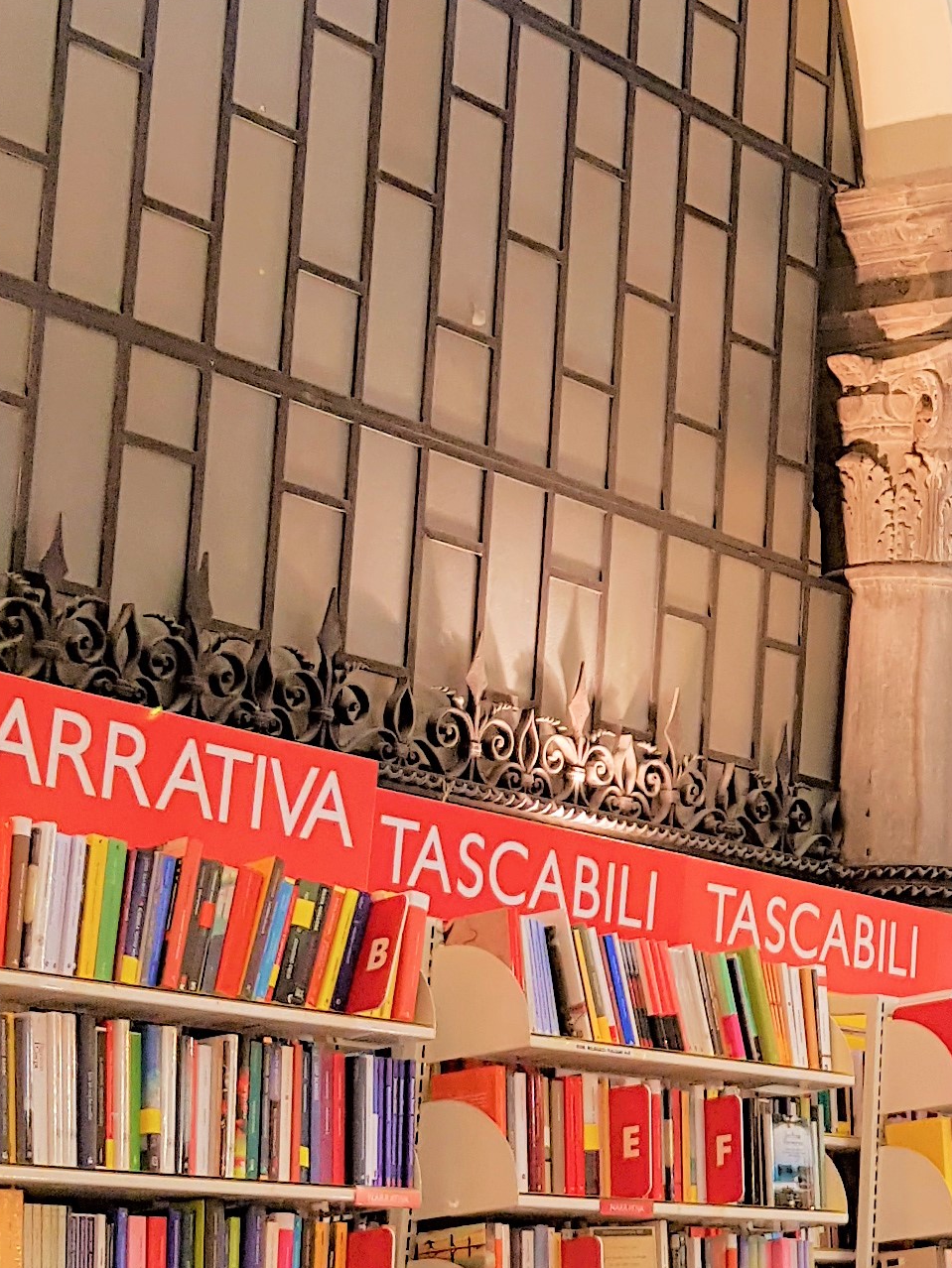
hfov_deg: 17.4
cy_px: 669
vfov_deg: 23.8
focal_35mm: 82
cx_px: 1057
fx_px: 3006
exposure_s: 1/50
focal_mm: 4.2
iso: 100
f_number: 1.7
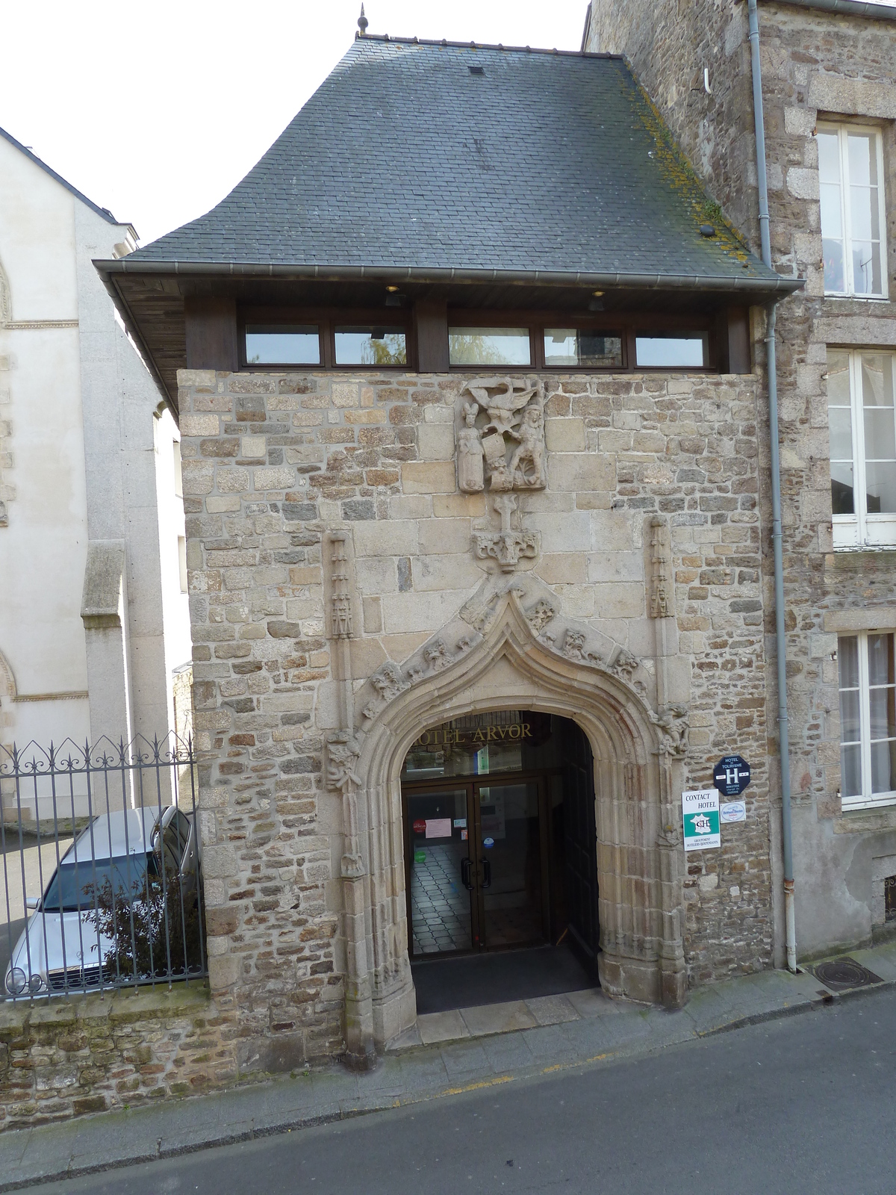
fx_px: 863
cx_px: 448
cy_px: 598
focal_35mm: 25
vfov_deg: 69.4
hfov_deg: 54.9
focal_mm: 4.1
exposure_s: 1/125
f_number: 4
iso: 80
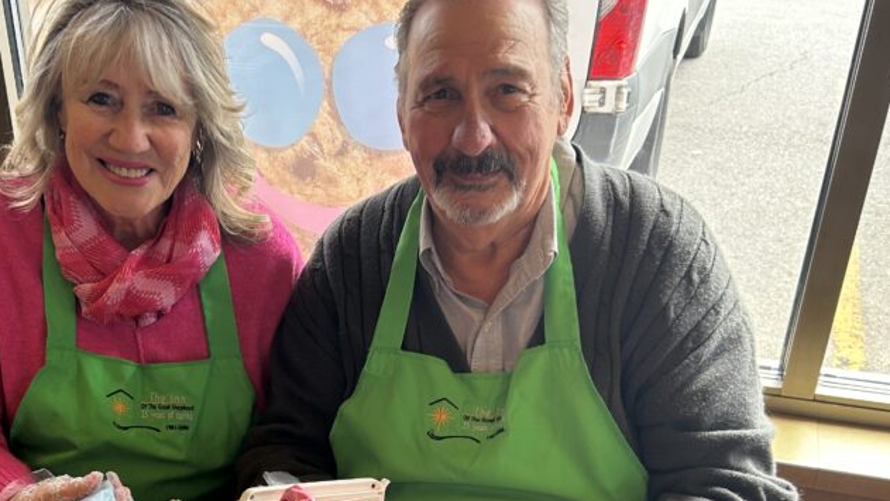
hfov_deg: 44.1
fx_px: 1086
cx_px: 312
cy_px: 495
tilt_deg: -33.4
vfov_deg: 24.8
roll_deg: +0.4
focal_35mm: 46
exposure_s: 1/165
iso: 50
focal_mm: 5.7
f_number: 1.5
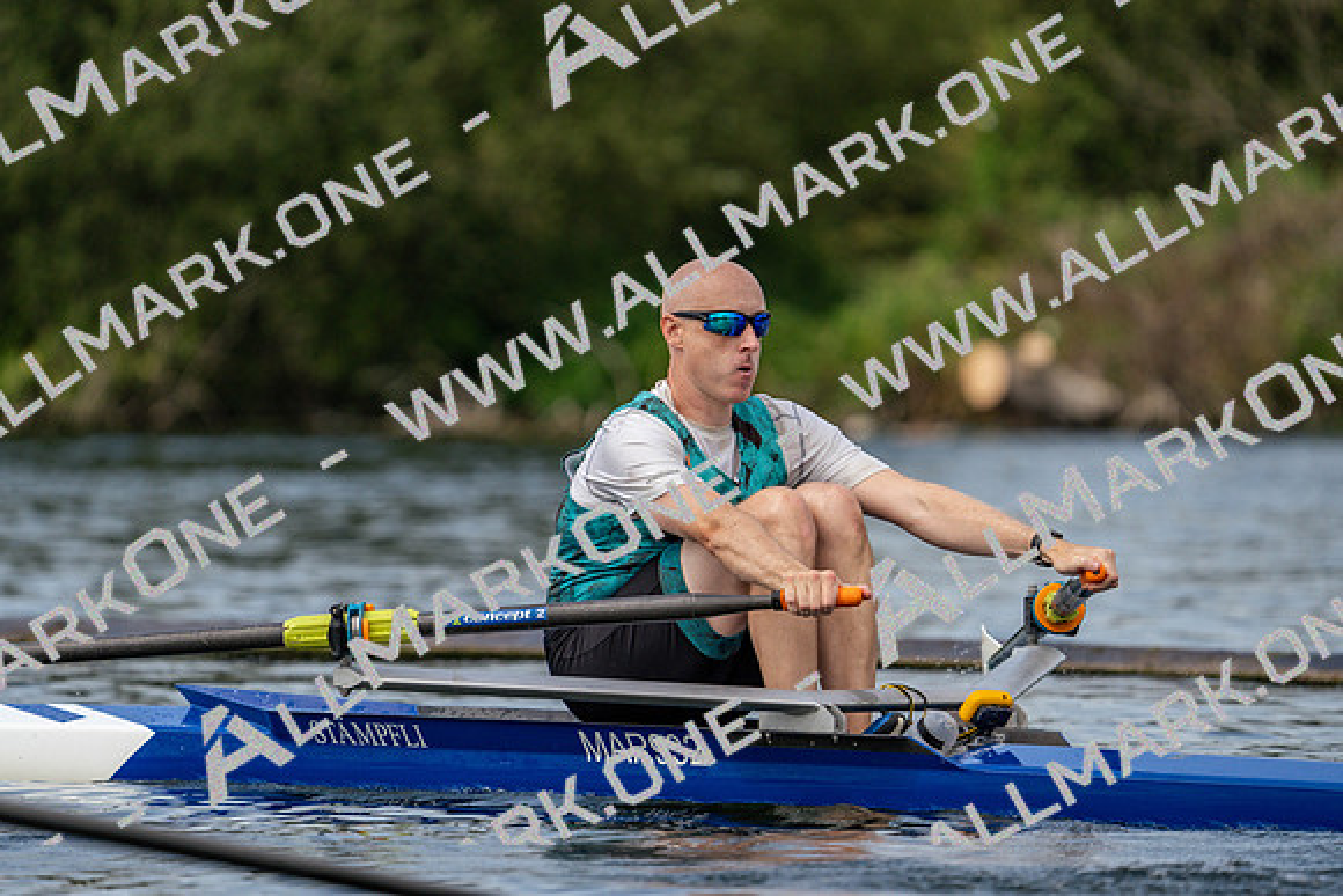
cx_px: 672
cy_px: 448
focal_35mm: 419
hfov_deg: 4.9
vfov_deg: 3.3
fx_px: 15634
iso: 500
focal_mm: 419
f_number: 6.3
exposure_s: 1/1600
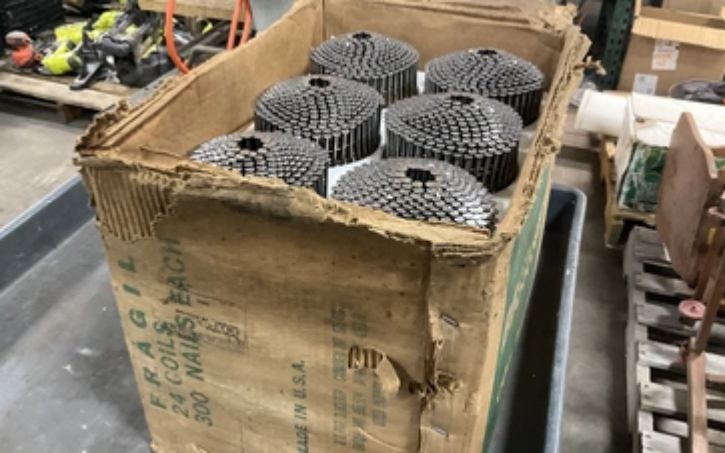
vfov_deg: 37.2
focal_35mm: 34
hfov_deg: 56.7
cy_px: 239
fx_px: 672
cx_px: 358
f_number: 1.8
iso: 320
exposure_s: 1/40
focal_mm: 3
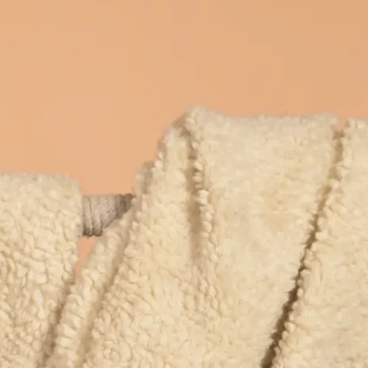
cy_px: 560
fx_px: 2586
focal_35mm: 215
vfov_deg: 8.0
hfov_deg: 8.1
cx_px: -56
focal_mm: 46
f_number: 6.3
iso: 200
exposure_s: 1/200
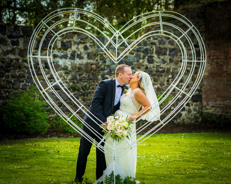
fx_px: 820
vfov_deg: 12.9
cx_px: 91
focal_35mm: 120
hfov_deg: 16.0
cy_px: 109
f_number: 2.8
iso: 100
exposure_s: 1/400
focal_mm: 78
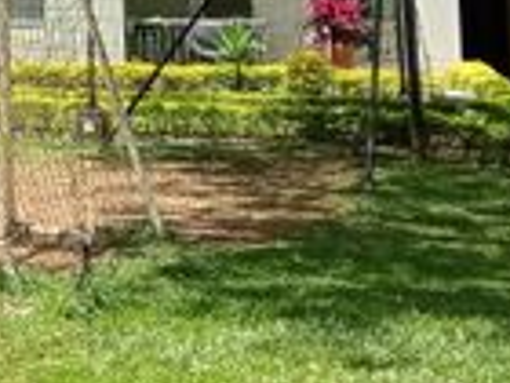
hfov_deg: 12.4
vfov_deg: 10.7
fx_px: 1959
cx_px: -616
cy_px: -230
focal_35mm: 133
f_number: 1.8
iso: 101
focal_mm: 3.98
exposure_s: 1/568
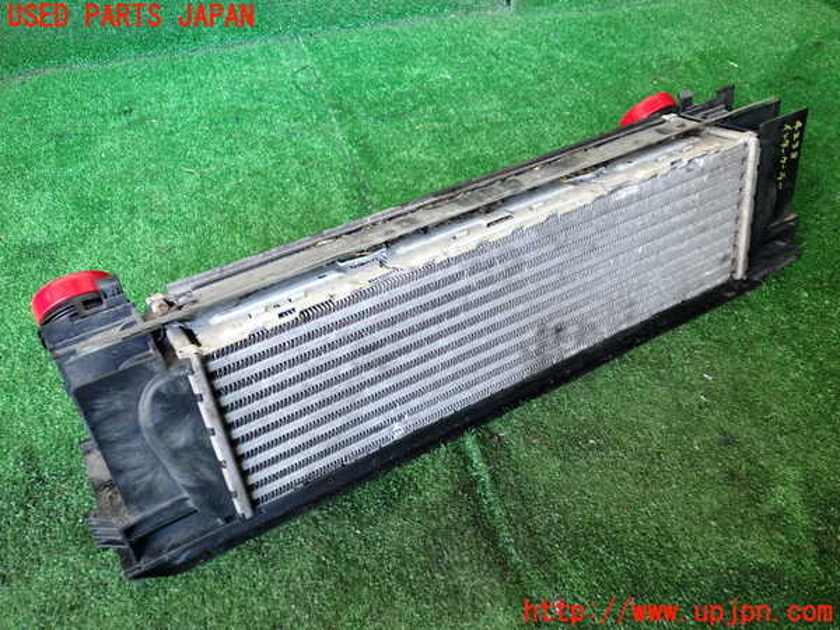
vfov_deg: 46.8
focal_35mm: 30
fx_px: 728
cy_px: 315
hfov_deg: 60.0
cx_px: 420
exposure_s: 1/30
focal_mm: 5.4
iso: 250
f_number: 2.3
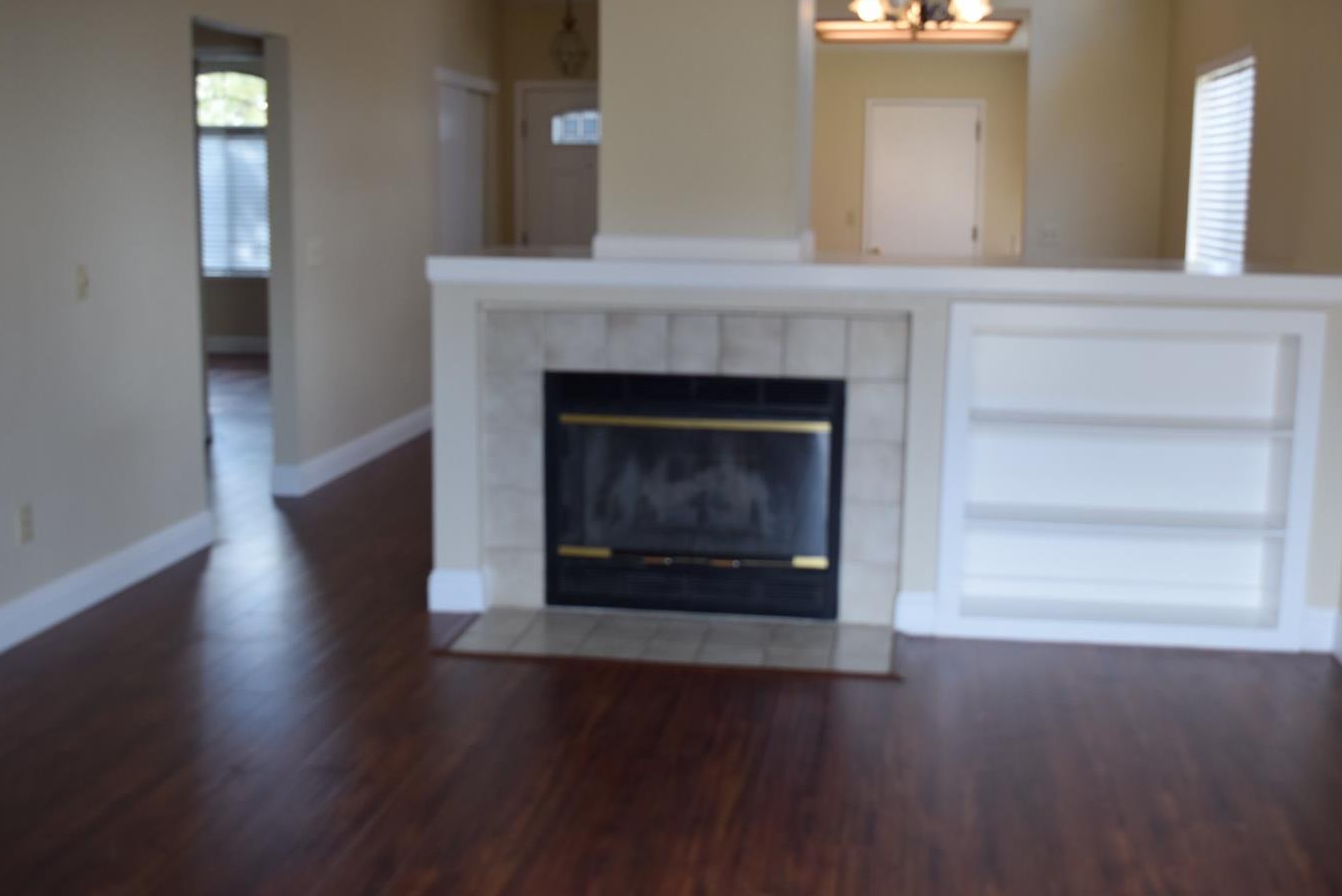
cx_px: 739
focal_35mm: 39
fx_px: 1438
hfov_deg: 50.0
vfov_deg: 34.6
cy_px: 406
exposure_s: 1/100
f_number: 5
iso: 400
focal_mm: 23
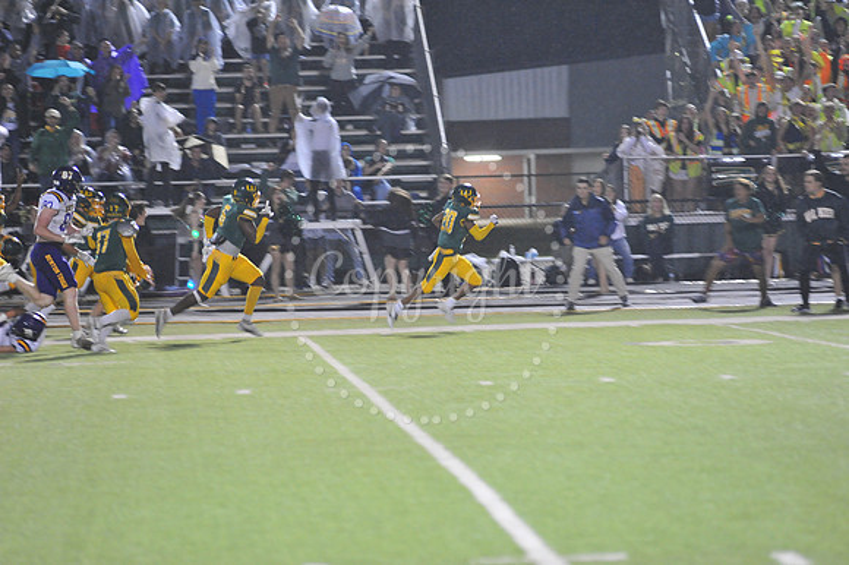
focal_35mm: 200
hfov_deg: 10.3
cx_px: 424
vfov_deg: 6.9
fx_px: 4714
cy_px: 282
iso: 4000
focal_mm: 200
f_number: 4
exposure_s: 1/160
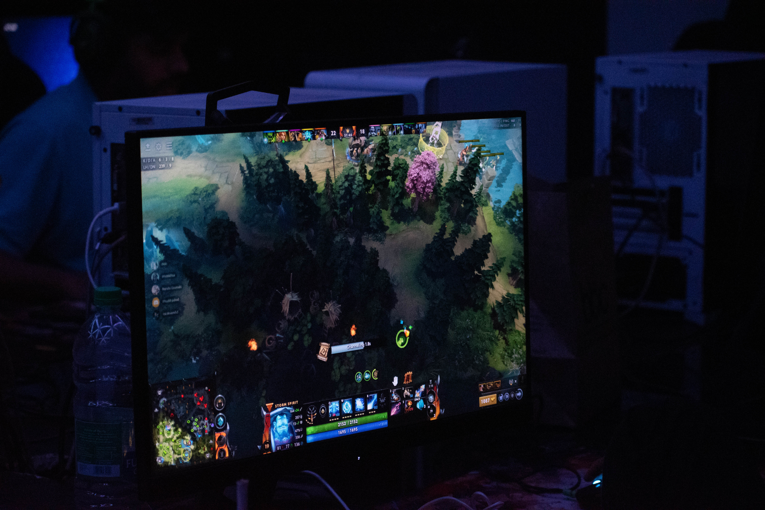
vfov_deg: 13.0
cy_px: 255
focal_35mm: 105
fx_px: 2231
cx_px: 382
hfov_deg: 19.5
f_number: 4.5
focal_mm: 70
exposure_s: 1/200
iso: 6400
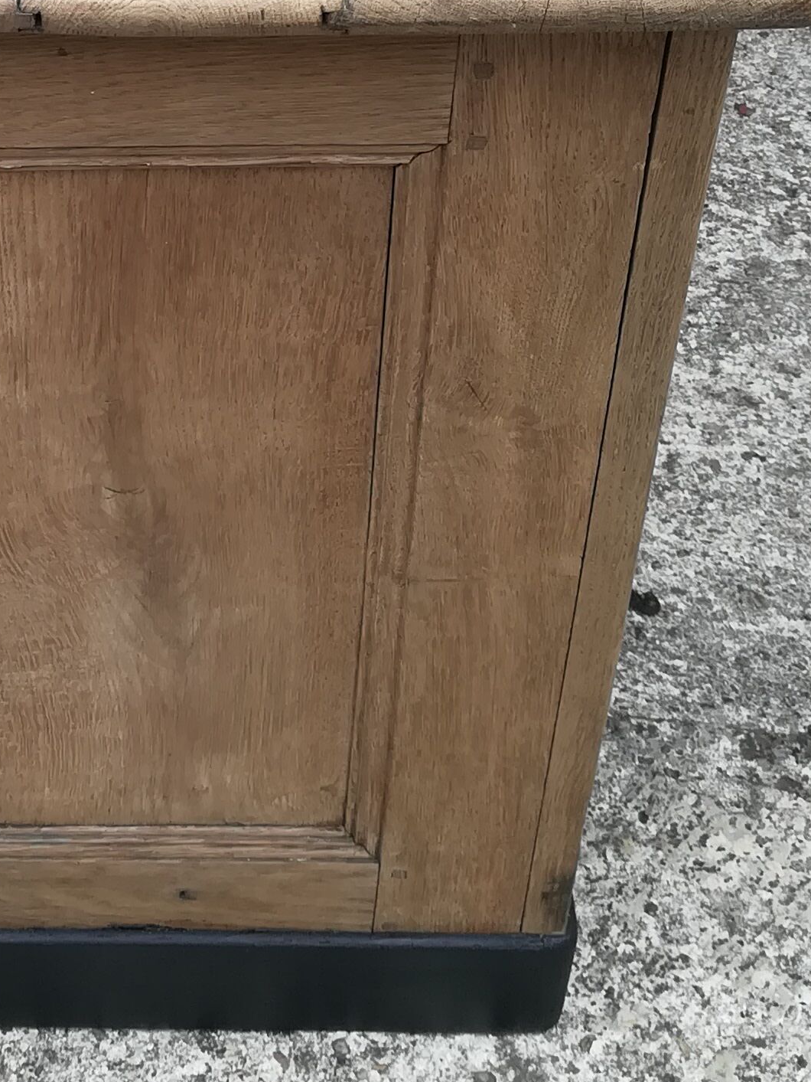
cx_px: 74
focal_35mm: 73
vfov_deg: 25.5
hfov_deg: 19.8
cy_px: 28
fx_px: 2280
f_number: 2.2
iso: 50
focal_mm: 3.83
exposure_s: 1/194
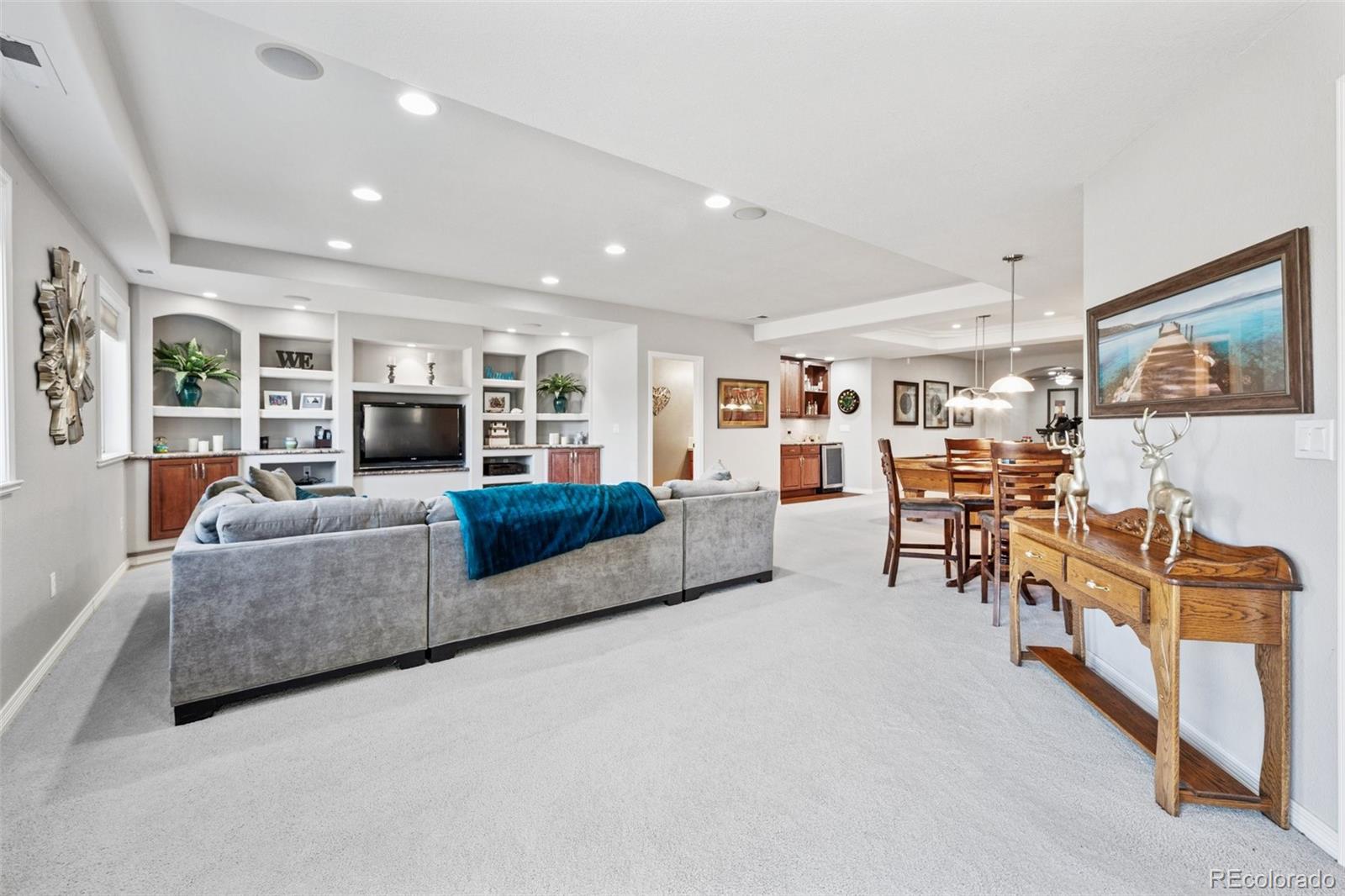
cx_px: 672
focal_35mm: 15
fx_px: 560
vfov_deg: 77.3
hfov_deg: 100.4
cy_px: 448
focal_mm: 15
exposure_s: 1/8
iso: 800
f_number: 11
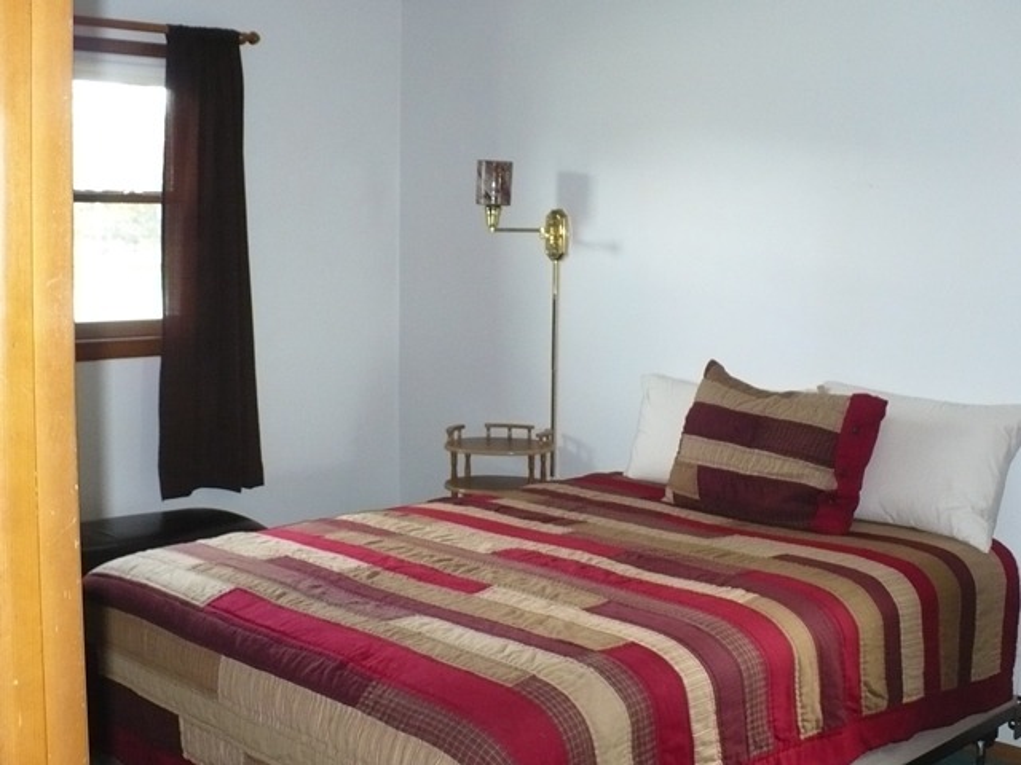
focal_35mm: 45
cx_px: 510
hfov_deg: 42.1
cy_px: 382
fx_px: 1327
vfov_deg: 32.2
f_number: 2.8
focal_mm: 6.1
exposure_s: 1/30
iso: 320
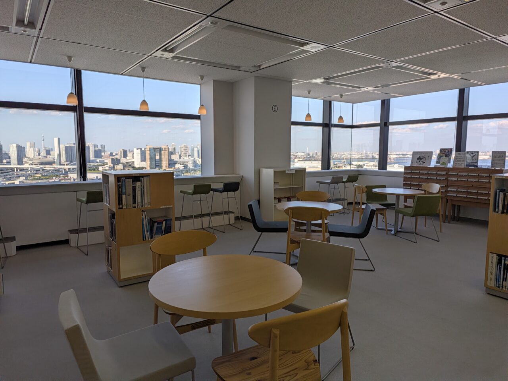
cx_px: 254
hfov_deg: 73.9
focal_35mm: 23
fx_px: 338
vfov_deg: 58.9
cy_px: 190
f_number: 1.7
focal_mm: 5.28
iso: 15
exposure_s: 1/316
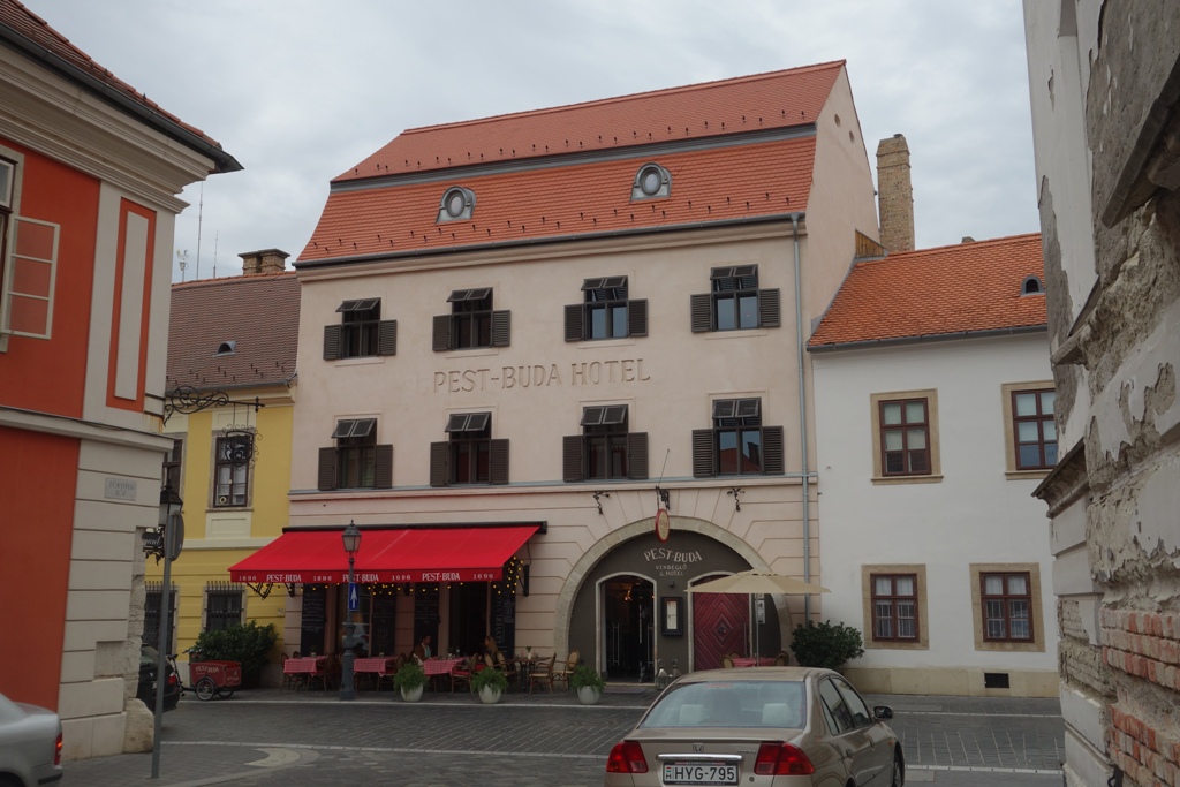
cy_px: 394
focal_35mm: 35
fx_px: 1147
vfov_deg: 37.9
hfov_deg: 54.4
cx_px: 590
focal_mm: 12.94
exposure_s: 1/200
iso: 125
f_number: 5.6
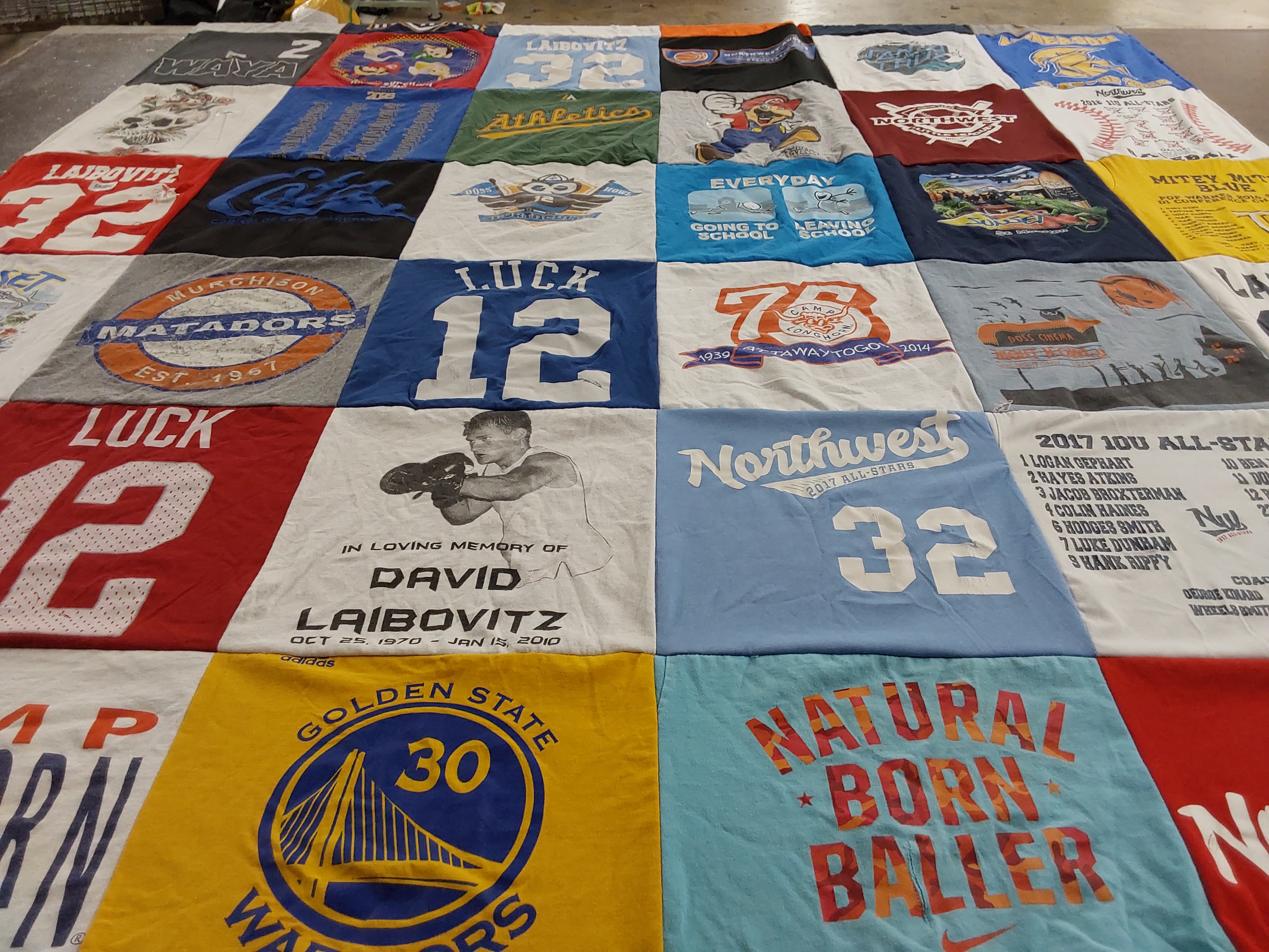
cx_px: 634
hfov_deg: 63.4
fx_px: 1026
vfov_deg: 49.7
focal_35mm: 28
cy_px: 476
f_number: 1.9
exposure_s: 1/60
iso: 80
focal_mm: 2.91
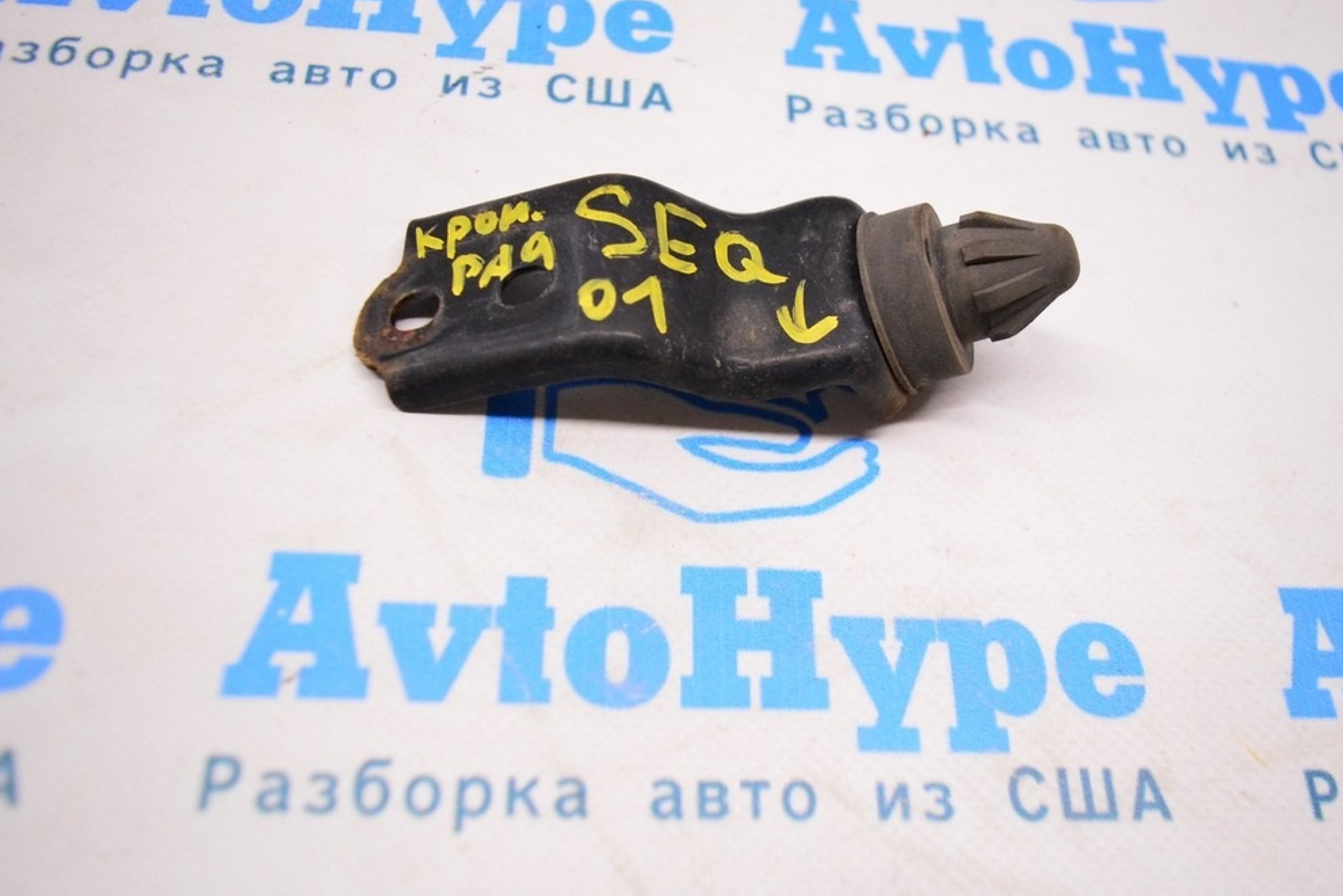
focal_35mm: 33
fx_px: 1213
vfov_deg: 40.5
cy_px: 439
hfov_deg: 57.9
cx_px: 683
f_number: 3.8
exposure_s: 1/400
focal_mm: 21
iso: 3200
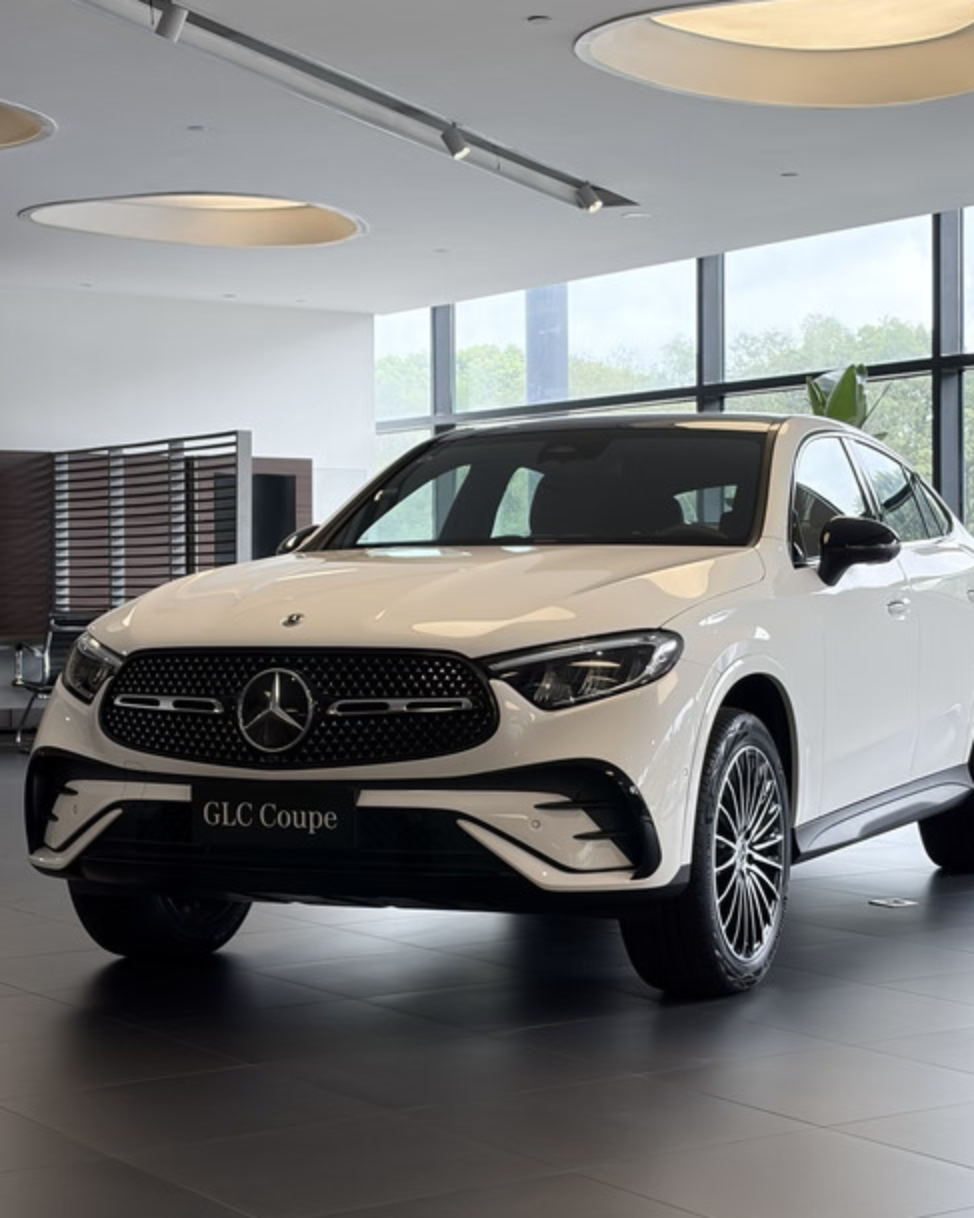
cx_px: 520
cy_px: 496
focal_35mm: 64
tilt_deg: +0.8
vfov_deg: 29.5
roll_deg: +0.7
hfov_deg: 23.8
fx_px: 2307
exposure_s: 1/100
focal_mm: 5.96
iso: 40
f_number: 1.6
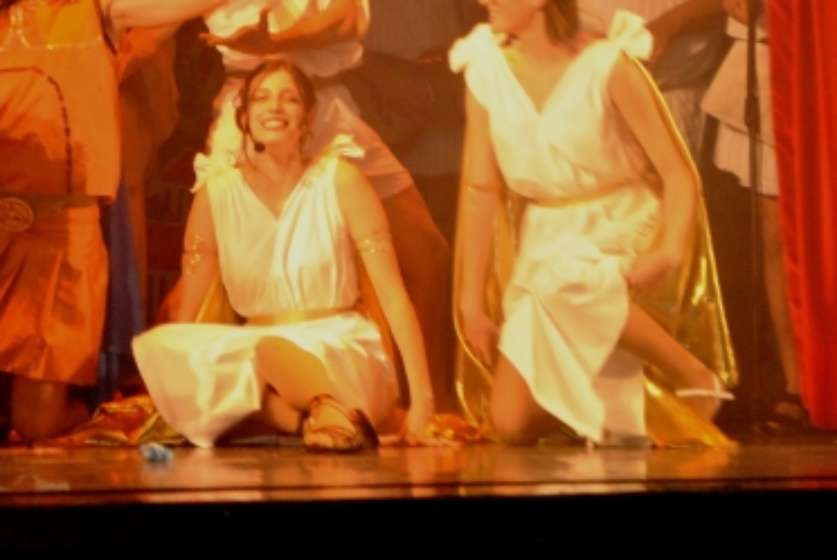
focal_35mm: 96
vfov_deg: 14.2
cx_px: 76
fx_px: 2235
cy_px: 64
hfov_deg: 20.8
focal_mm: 34
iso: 1600
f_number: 5.6
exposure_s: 1/25
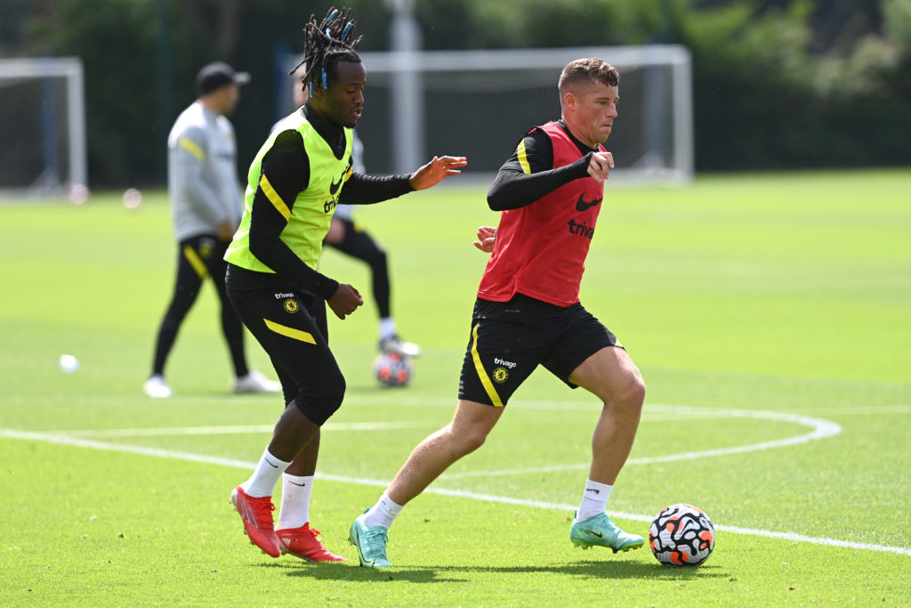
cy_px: 304
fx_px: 10123
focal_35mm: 400
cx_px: 456
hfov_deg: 5.2
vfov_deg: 3.4
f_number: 5
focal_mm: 400
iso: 400
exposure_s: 1/1600
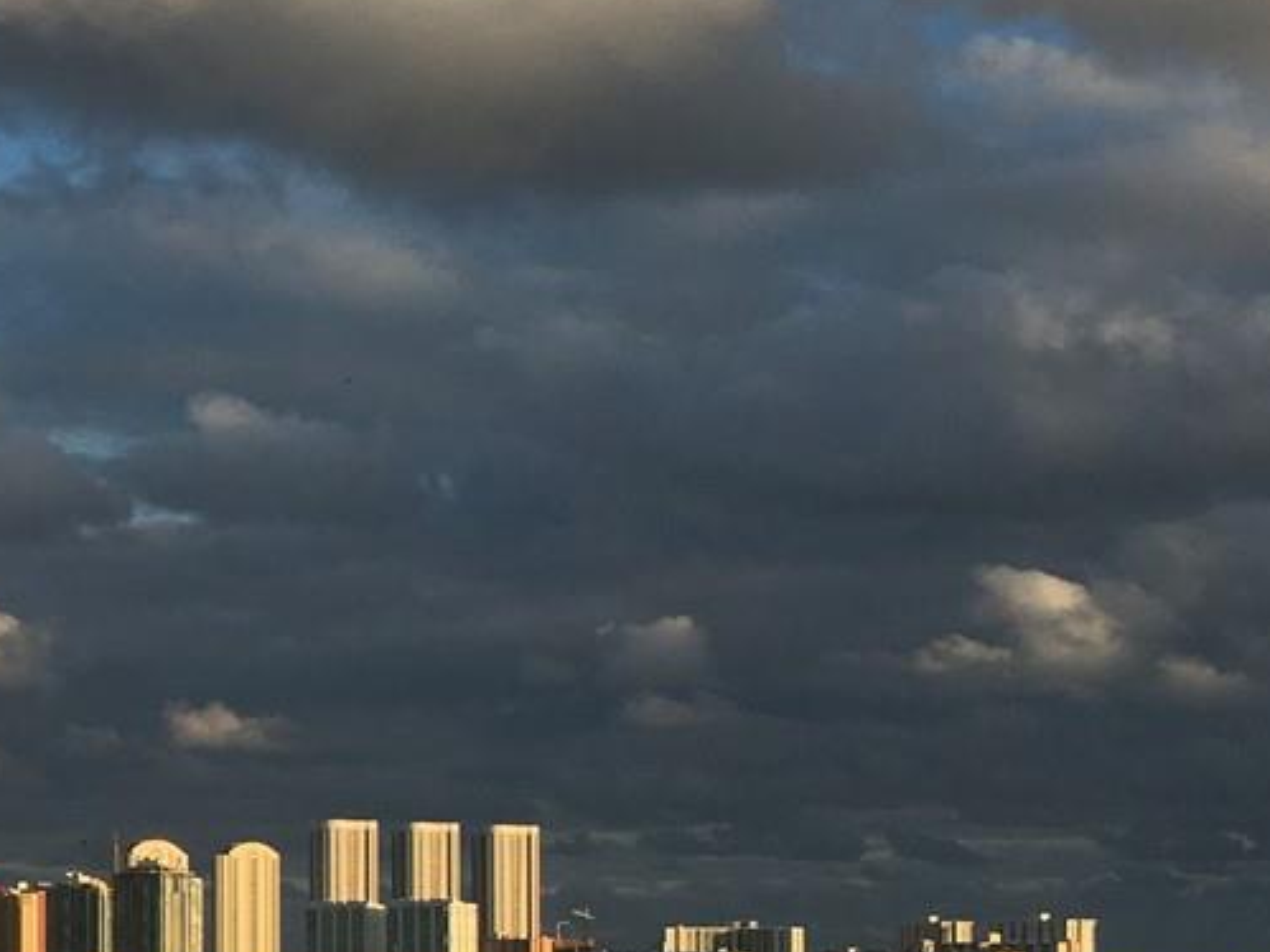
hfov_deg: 20.2
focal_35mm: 93
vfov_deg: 15.7
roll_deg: +0.6
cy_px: 881
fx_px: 3411
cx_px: -117
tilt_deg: +3.0
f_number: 2.2
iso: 25
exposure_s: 1/1221
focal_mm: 4.15
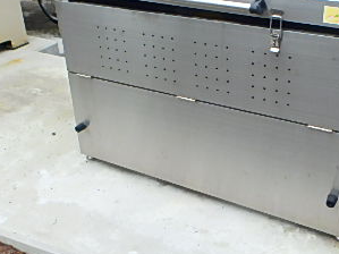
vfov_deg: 31.5
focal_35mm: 45
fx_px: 441
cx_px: 209
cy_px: 61
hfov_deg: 41.8
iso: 125
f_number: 3.5
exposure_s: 1/500
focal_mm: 3.7
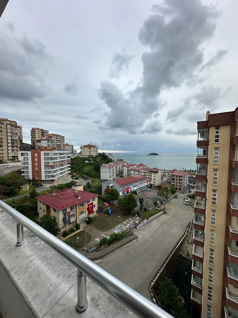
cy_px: 159
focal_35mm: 14
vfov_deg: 102.1
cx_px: 119
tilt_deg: -2.7
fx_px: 128
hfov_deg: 85.7
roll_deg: -0.7
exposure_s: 1/523
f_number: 2.2
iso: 40
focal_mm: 2.22
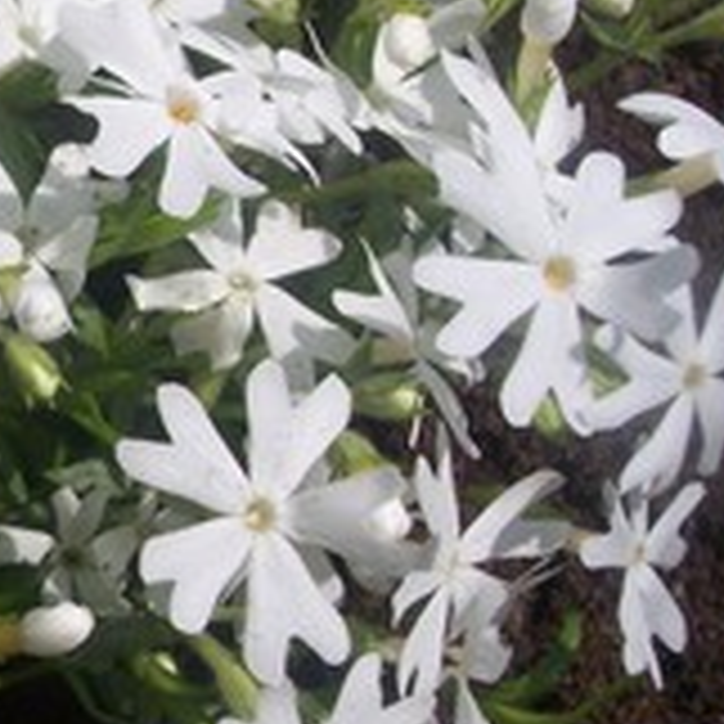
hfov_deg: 17.6
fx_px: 2177
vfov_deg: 18.8
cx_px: -234
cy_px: 265
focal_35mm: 92
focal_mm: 8
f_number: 4.8
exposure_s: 1/1000
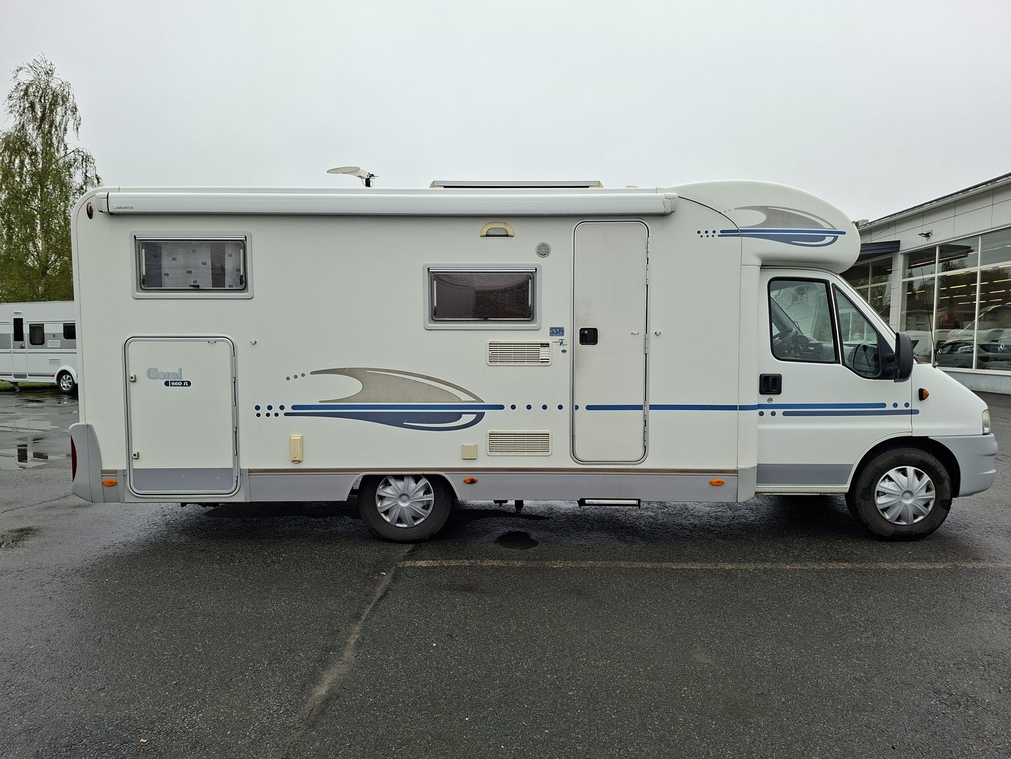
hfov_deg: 73.9
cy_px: 380
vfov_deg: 58.9
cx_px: 506
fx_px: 672
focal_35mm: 23
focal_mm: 5.54
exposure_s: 1/631
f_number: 1.8
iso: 50
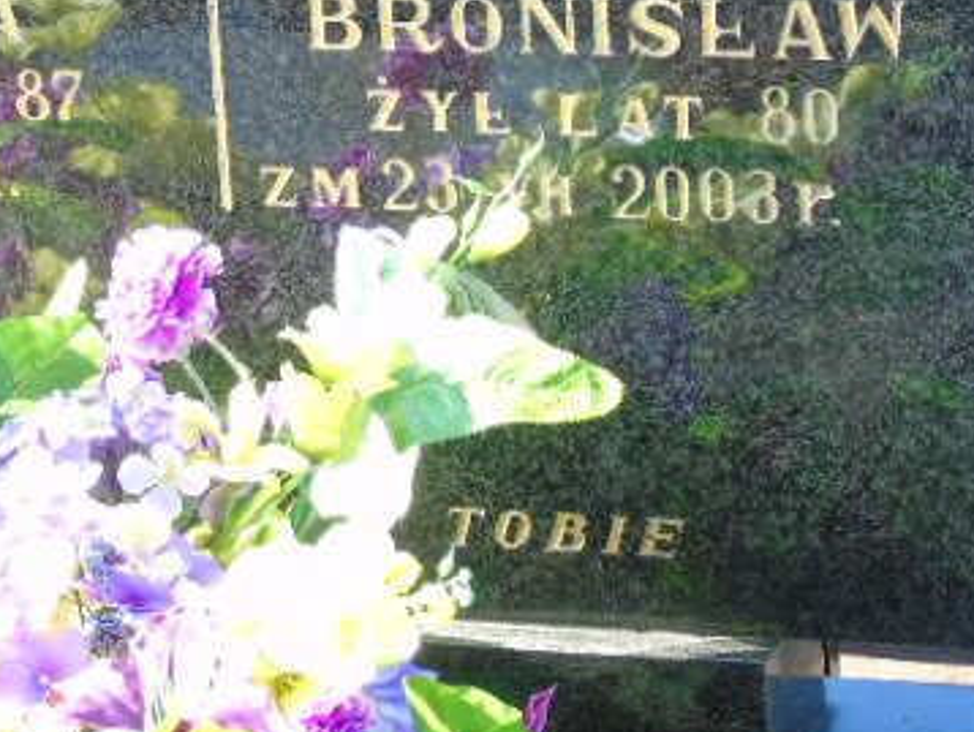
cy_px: 207
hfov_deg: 11.7
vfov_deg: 8.8
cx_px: 297
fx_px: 4730
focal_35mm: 168
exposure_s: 1/60
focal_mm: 17
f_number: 4.3
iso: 80
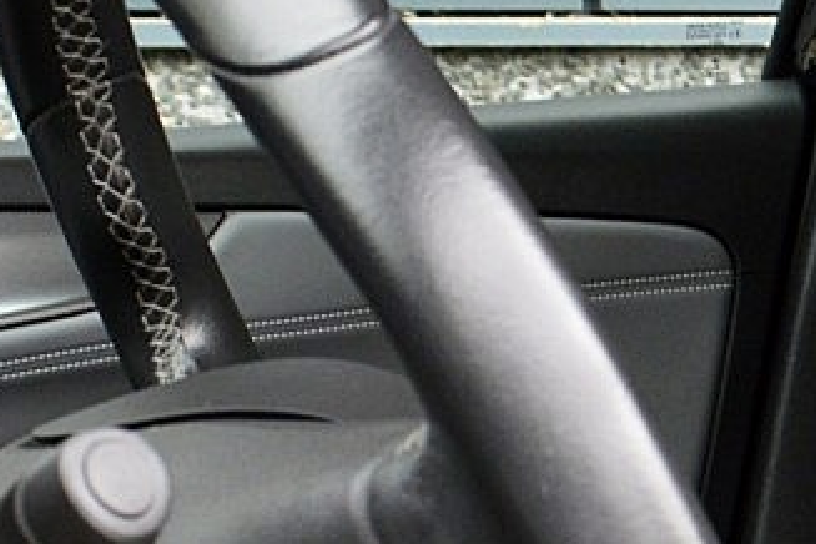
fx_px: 3037
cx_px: 1210
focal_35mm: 134
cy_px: 484
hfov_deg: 14.3
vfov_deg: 10.2
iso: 800
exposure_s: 1/60
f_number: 6.3
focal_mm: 18
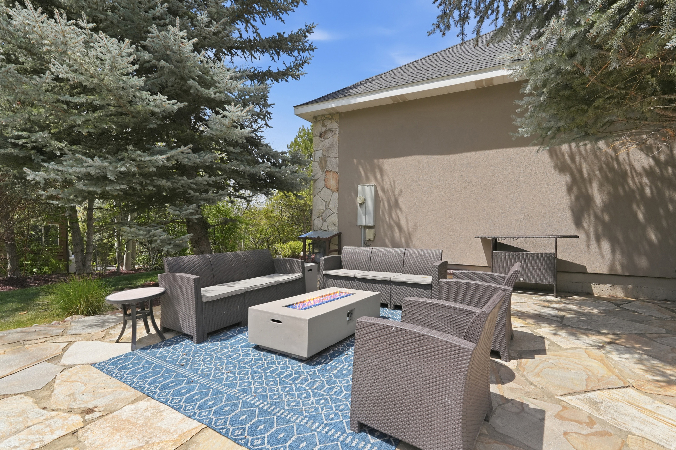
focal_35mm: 16
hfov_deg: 96.7
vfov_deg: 73.7
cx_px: 338
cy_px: 225
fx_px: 300
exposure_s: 1/1250
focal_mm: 16
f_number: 9
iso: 800
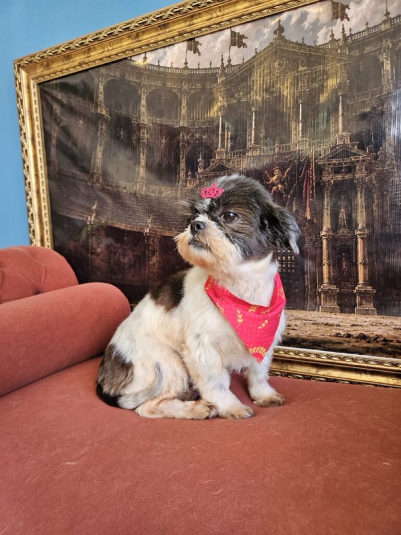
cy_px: 268
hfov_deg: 58.9
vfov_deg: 73.9
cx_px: 200
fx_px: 355
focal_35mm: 23
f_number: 1.8
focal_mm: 5.4
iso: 200
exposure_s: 1/180
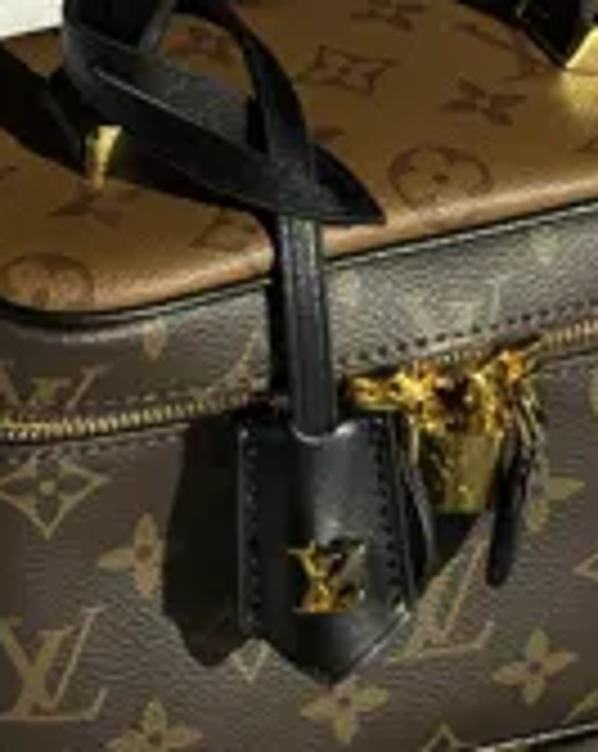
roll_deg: -1.1
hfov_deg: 11.4
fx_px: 2995
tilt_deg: -24.8
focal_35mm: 135
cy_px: 252
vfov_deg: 14.3
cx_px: 189
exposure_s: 1/7874
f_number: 1.78
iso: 100
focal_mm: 6.76
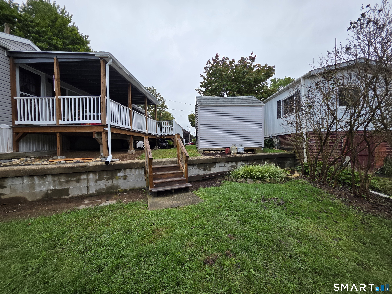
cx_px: 196
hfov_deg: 106.2
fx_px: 147
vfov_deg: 89.9
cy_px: 147
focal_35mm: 13
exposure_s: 1/709
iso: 40
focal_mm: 2.2
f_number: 1.9
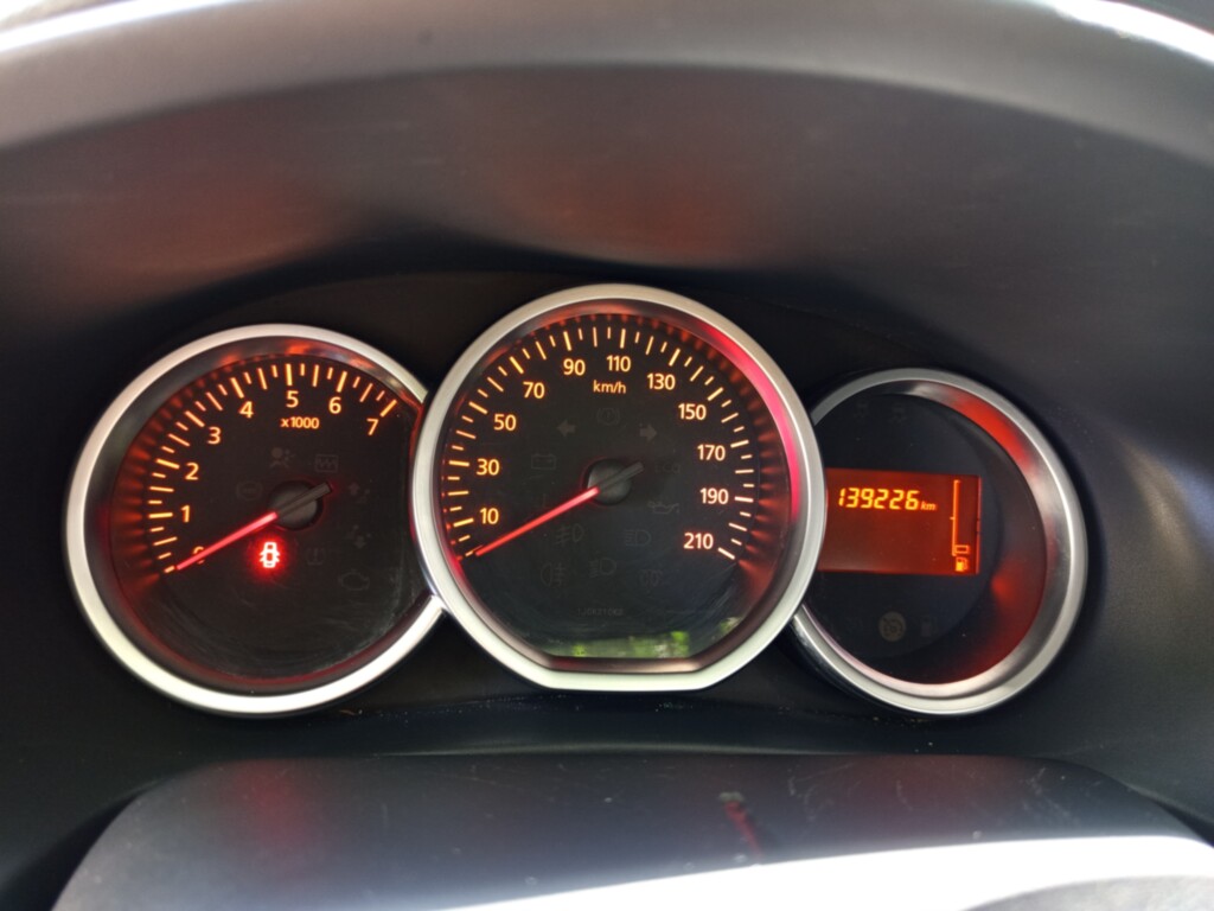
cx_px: 607
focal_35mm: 24
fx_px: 842
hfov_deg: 71.6
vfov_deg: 56.8
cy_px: 456
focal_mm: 5.24
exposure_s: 1/33.3
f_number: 1.7
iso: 1026
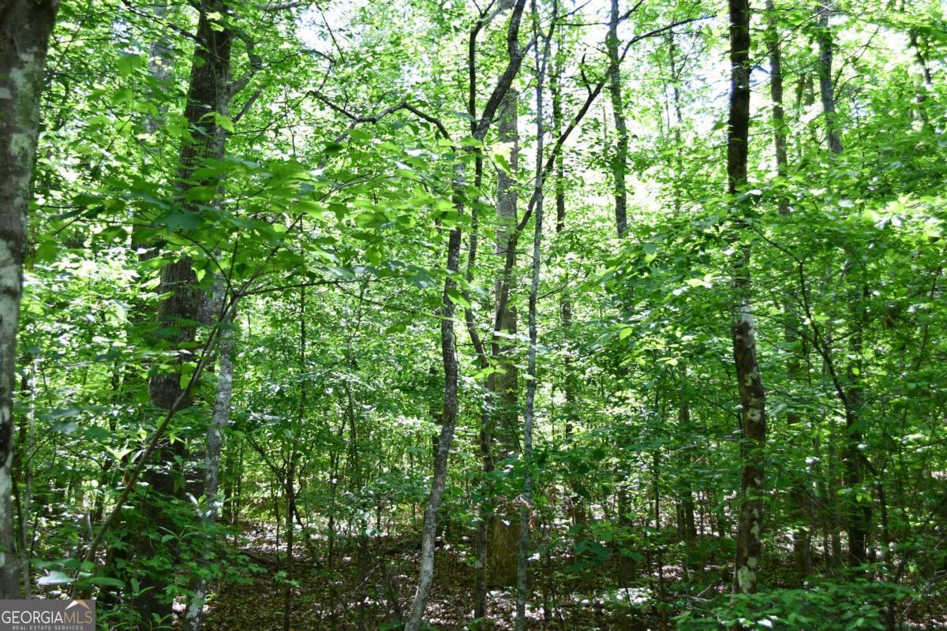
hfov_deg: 41.1
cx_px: 474
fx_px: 1263
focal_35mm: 48
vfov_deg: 28.1
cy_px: 316
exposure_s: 1/250
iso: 800
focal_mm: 24
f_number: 4
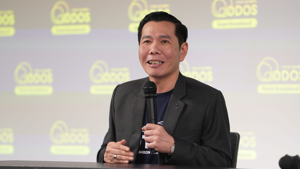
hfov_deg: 10.3
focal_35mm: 210
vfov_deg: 5.8
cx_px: 150
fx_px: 1671
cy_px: 81
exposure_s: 1/100
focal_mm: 200
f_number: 4
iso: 3200
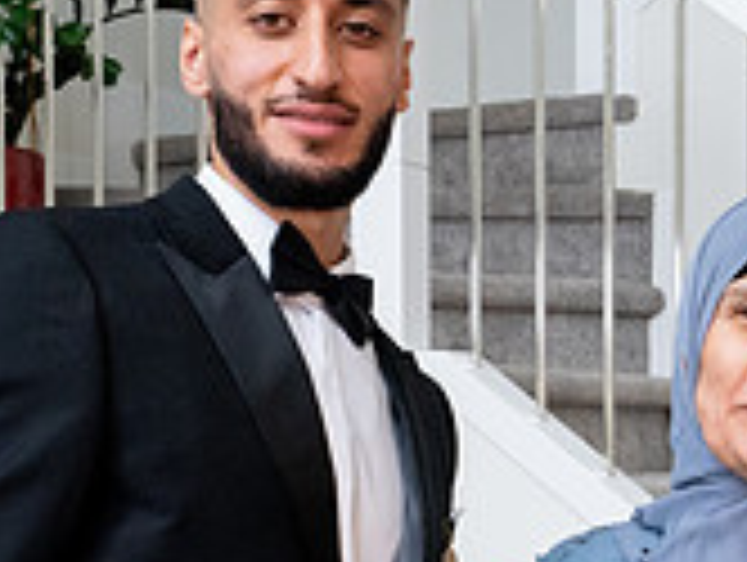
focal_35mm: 94
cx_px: 464
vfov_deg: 15.3
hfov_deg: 20.8
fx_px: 2031
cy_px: 627
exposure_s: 1/160
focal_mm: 28
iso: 5000
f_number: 9
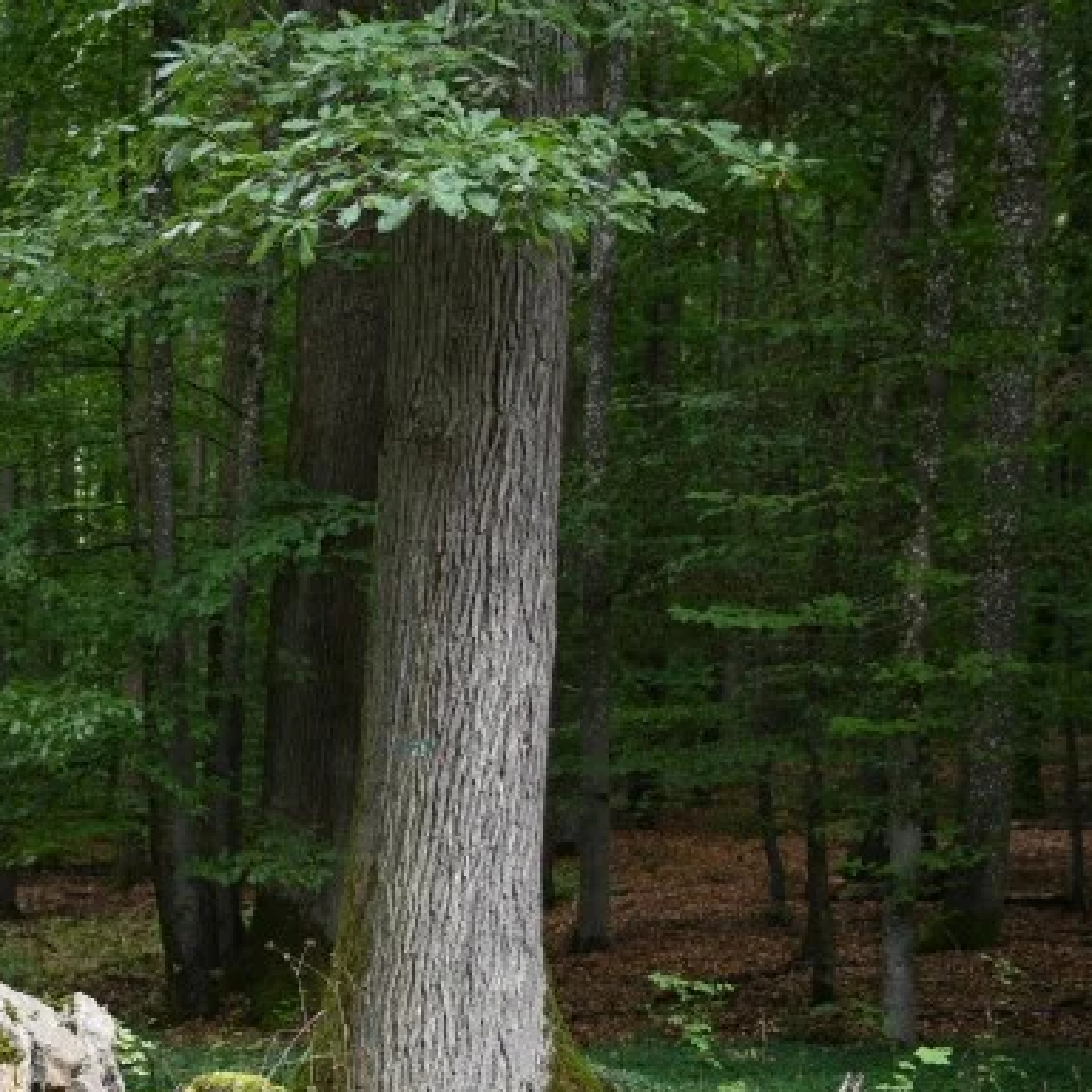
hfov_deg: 21.4
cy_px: 967
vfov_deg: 22.8
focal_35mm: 74
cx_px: -270
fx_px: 2641
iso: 400
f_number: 4
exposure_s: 1/200
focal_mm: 31
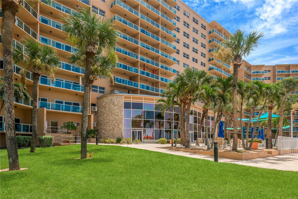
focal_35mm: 20
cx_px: 149
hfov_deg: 84.0
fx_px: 166
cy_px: 100
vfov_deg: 61.9
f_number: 6.3
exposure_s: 1/1000
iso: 400
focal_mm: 20
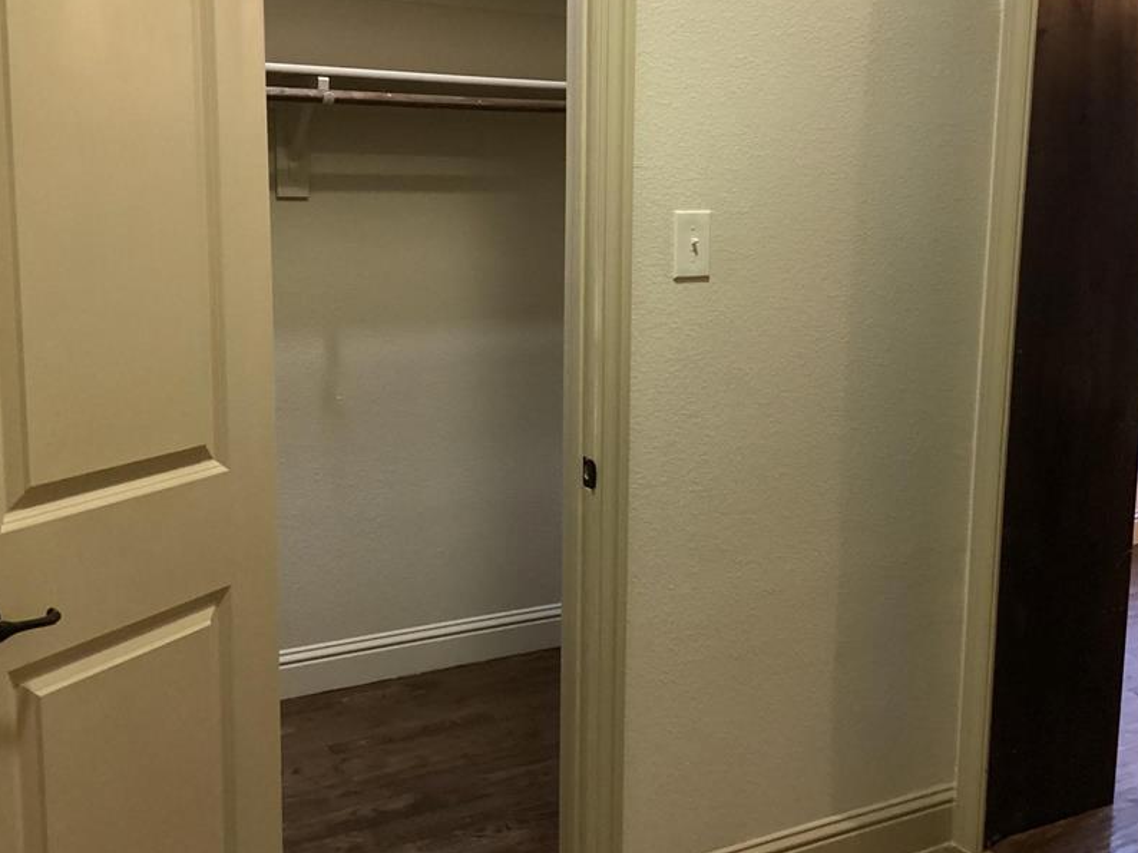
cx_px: 655
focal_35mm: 40
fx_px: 1315
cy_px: 374
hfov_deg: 46.7
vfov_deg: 35.9
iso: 500
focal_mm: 3.3
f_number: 2.4
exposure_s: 1/30
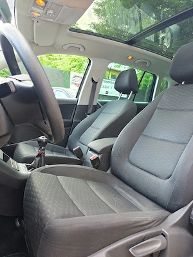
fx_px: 171
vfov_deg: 73.9
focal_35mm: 23
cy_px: 128
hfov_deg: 58.9
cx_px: 96
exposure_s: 1/182
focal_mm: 6.3
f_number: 1.7
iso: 80
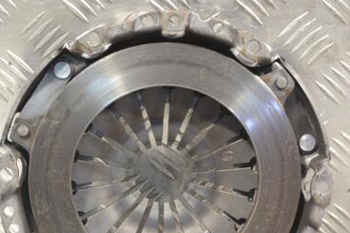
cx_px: 165
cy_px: 169
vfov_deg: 11.3
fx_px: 1176
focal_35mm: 121
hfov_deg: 16.9
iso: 640
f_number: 5.6
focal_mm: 50
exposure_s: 1/30
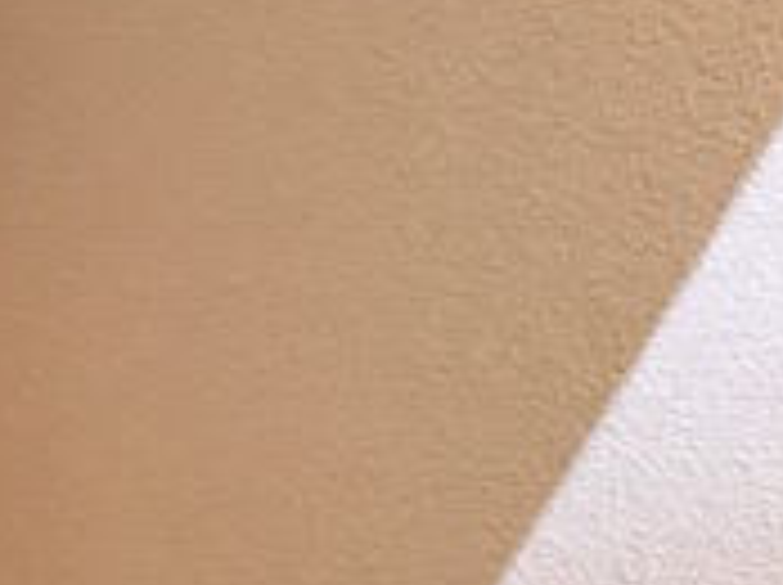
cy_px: 585
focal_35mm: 103
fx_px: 2327
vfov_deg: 14.1
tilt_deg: -48.5
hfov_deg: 16.1
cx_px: -634
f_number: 1.8
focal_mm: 3.99
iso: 32
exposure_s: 1/33
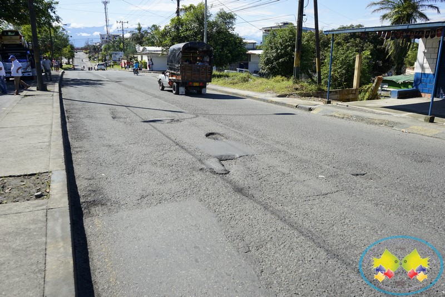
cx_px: 222
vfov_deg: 46.4
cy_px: 148
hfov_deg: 65.5
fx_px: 346
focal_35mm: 28
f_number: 8
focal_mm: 28
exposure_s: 1/200
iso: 125
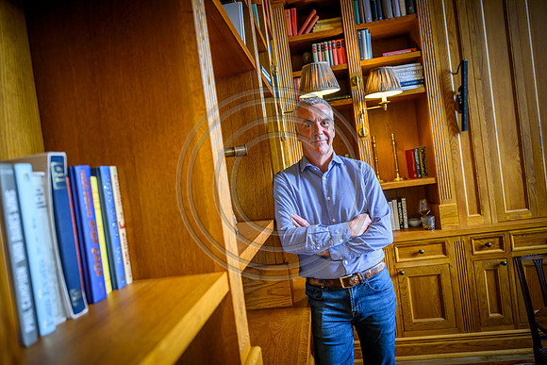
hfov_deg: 73.7
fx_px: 365
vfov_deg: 53.2
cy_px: 182
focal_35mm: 24
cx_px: 274
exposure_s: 1/125
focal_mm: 24
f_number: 2.8
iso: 1600
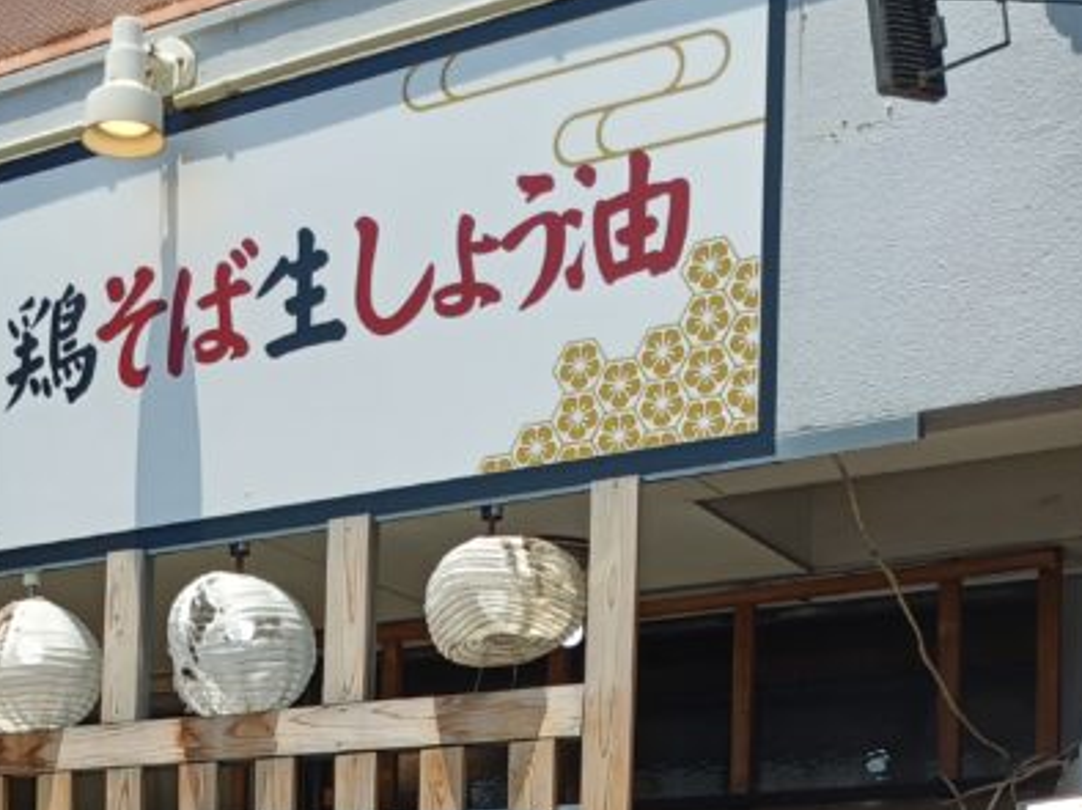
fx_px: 2030
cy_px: 1043
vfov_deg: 20.6
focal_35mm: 65
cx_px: 200
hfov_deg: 29.1
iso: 50
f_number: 1.7
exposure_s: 1/505
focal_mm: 4.7
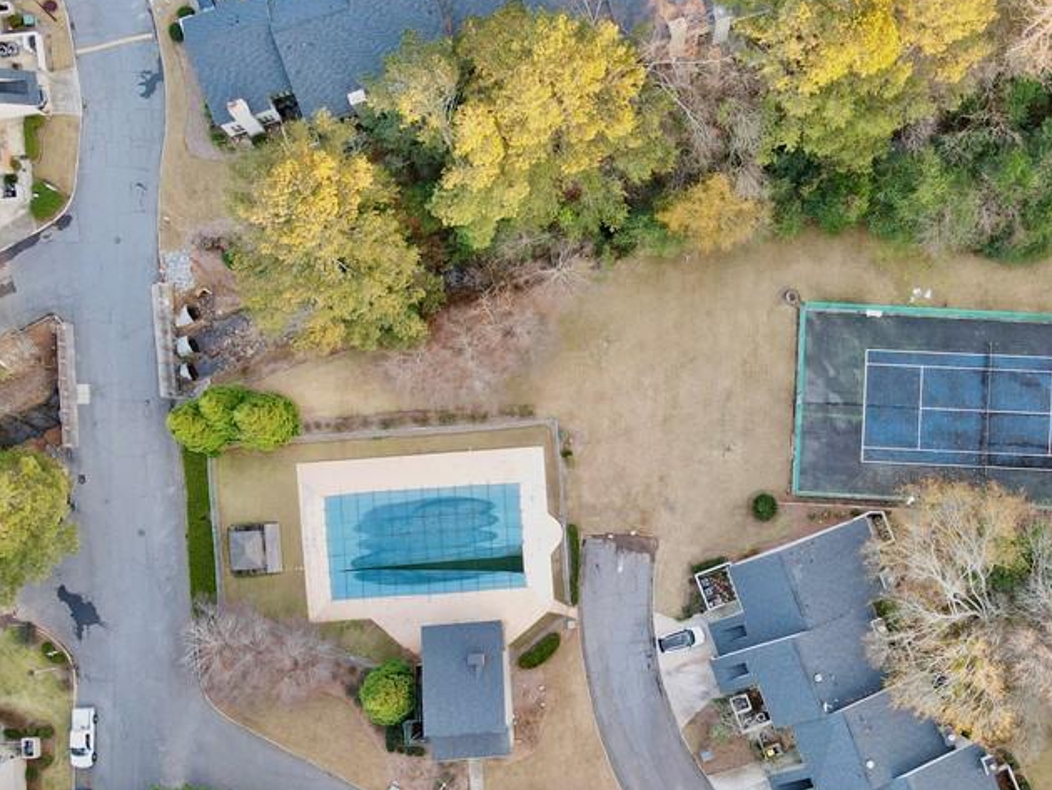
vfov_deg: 36.4
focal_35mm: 39
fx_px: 1186
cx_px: 613
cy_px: 538
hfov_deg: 47.7
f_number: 2.8
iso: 200
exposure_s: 1/15
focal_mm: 4.5
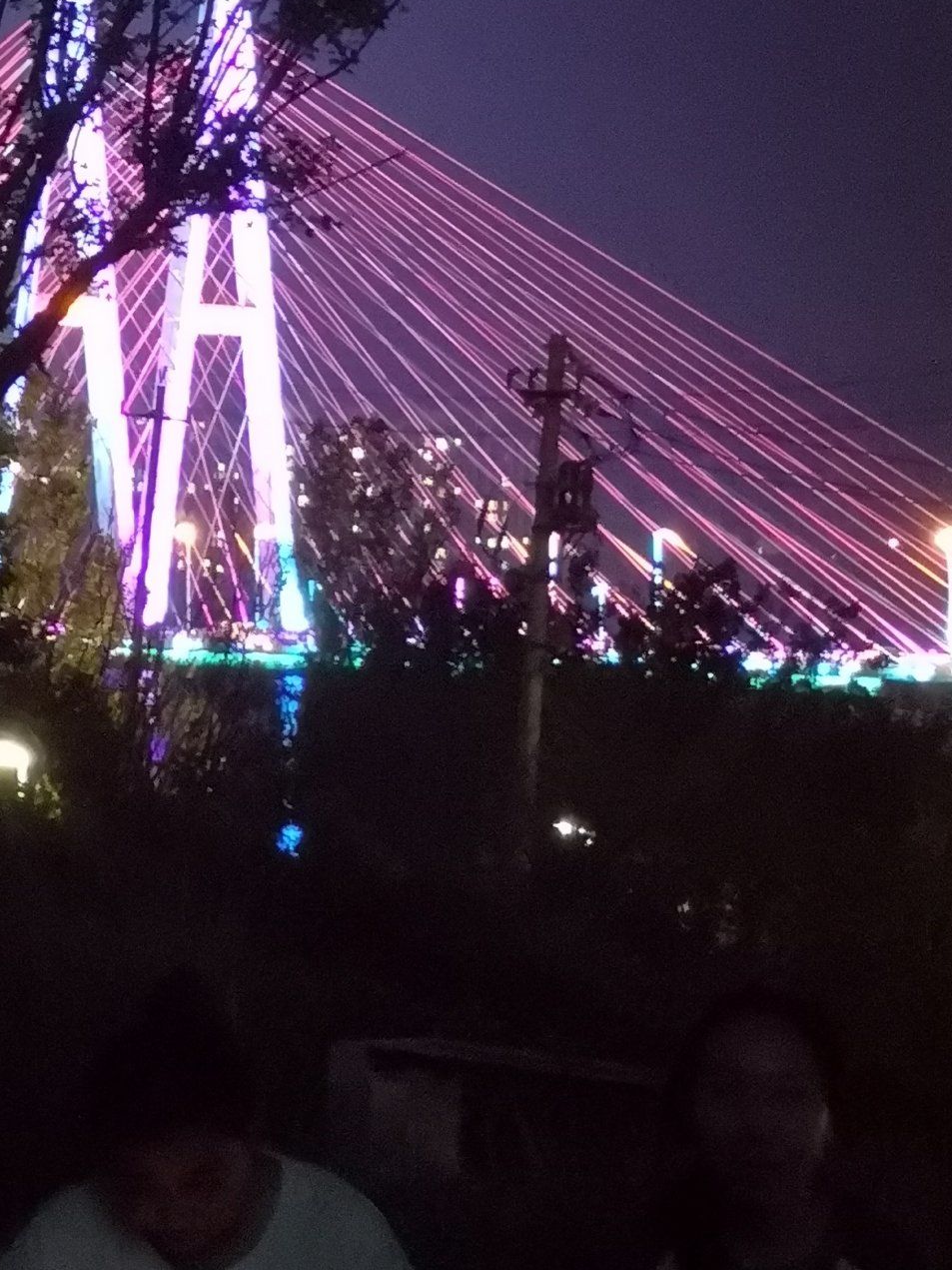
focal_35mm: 116
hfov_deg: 12.8
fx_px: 4254
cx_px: 352
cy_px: -2
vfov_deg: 16.6
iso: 2500
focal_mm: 3.95
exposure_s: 1/16.7
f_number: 1.8
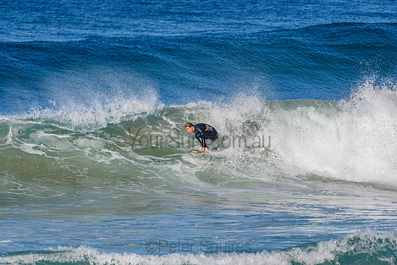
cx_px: 198
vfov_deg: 1.8
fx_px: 8272
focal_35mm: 750
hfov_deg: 2.7
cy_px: 132
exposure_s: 1/2000
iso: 250
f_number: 5.6
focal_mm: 500
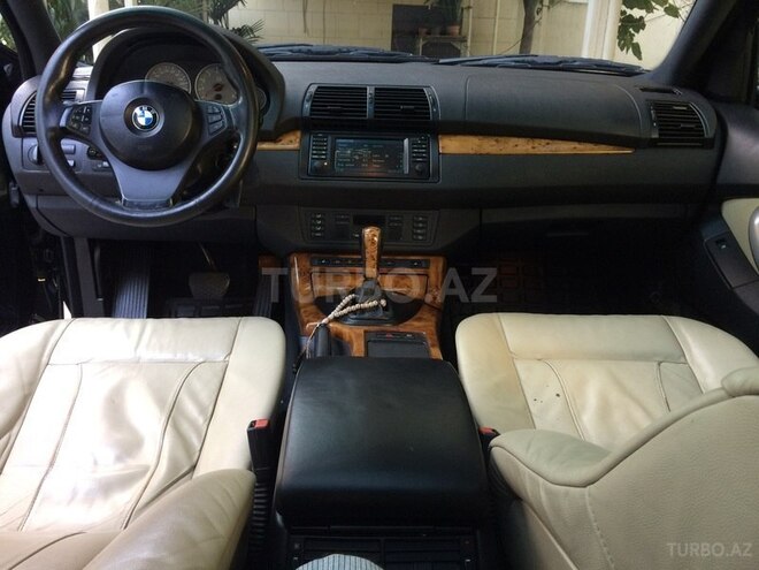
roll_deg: -2.1
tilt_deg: -19.2
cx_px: 380
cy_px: 285
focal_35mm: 29
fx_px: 636
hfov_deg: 61.7
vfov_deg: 48.2
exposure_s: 1/33
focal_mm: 4.15
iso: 50
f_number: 2.2
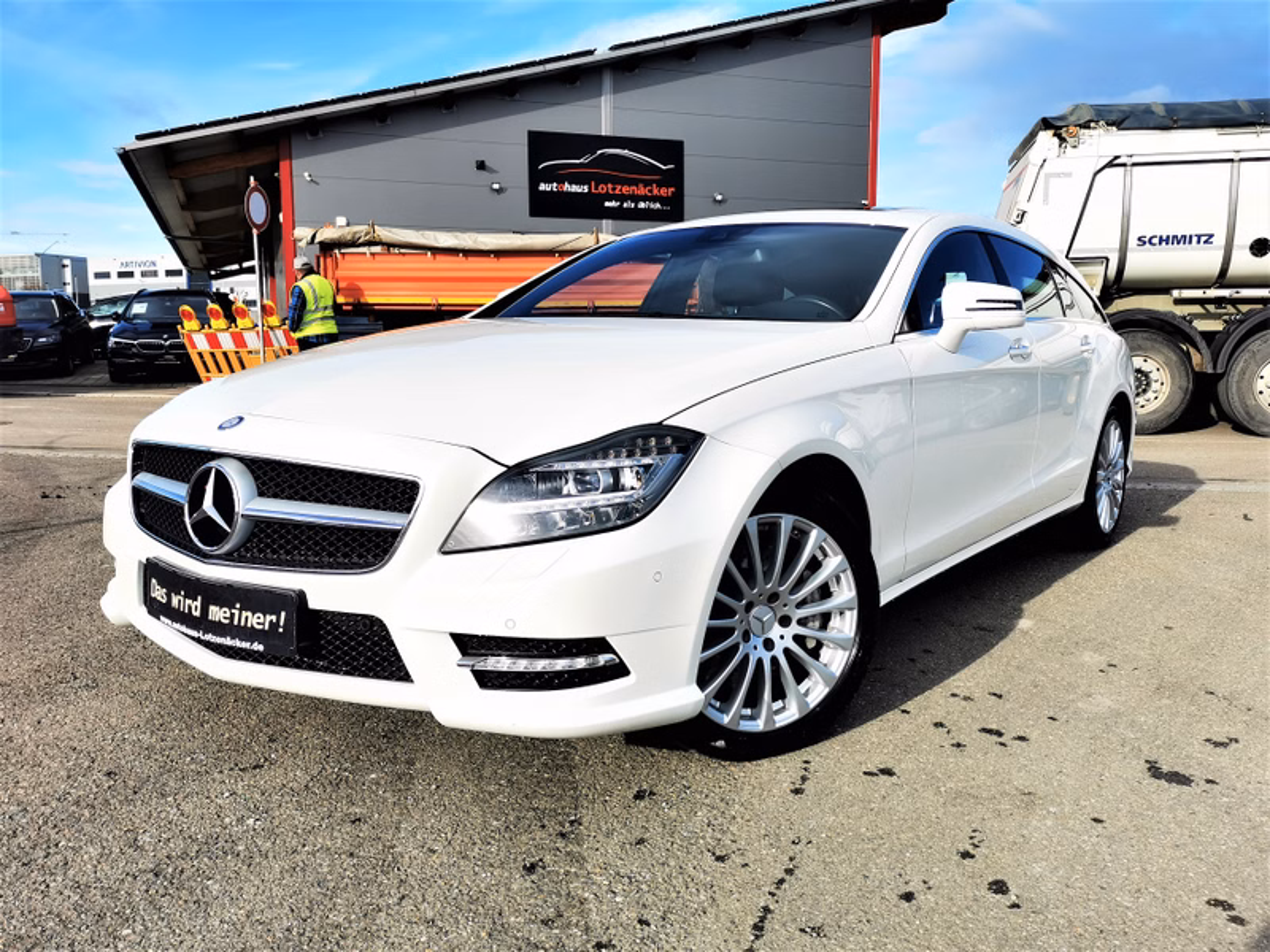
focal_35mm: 29
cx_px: 635
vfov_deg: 48.2
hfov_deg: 61.7
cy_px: 476
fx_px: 1064
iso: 50
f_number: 1.8
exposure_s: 1/2874
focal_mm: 5.58
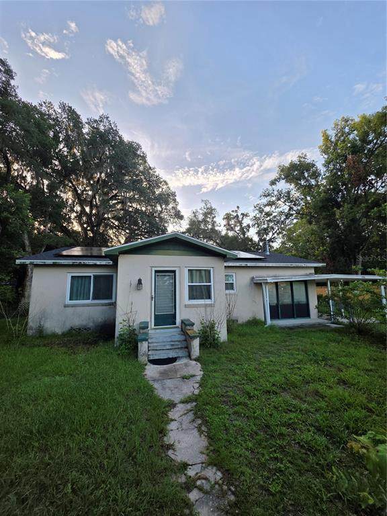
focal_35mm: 13
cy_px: 258
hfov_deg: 89.9
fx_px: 194
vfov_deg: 106.2
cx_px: 194
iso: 25
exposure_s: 1/120
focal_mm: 2.2
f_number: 1.9
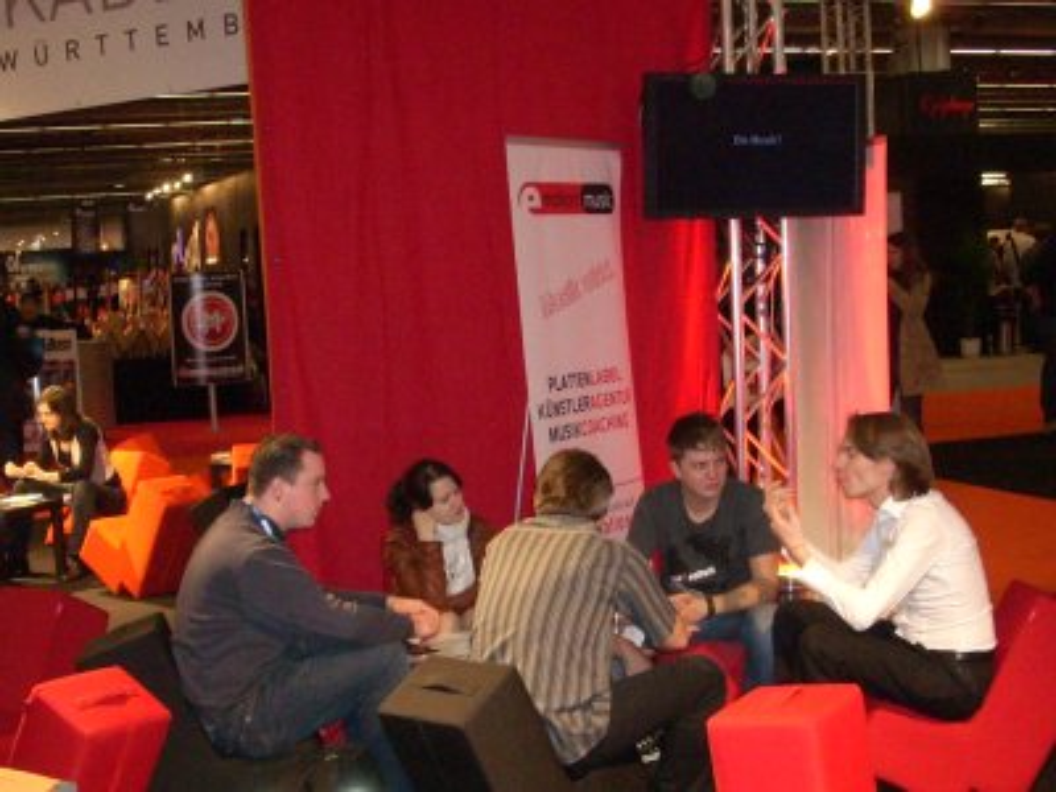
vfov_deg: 38.7
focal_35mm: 37
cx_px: 528
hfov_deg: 50.1
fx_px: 1129
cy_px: 396
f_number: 2.8
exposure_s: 1/60
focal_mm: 6.2
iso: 400
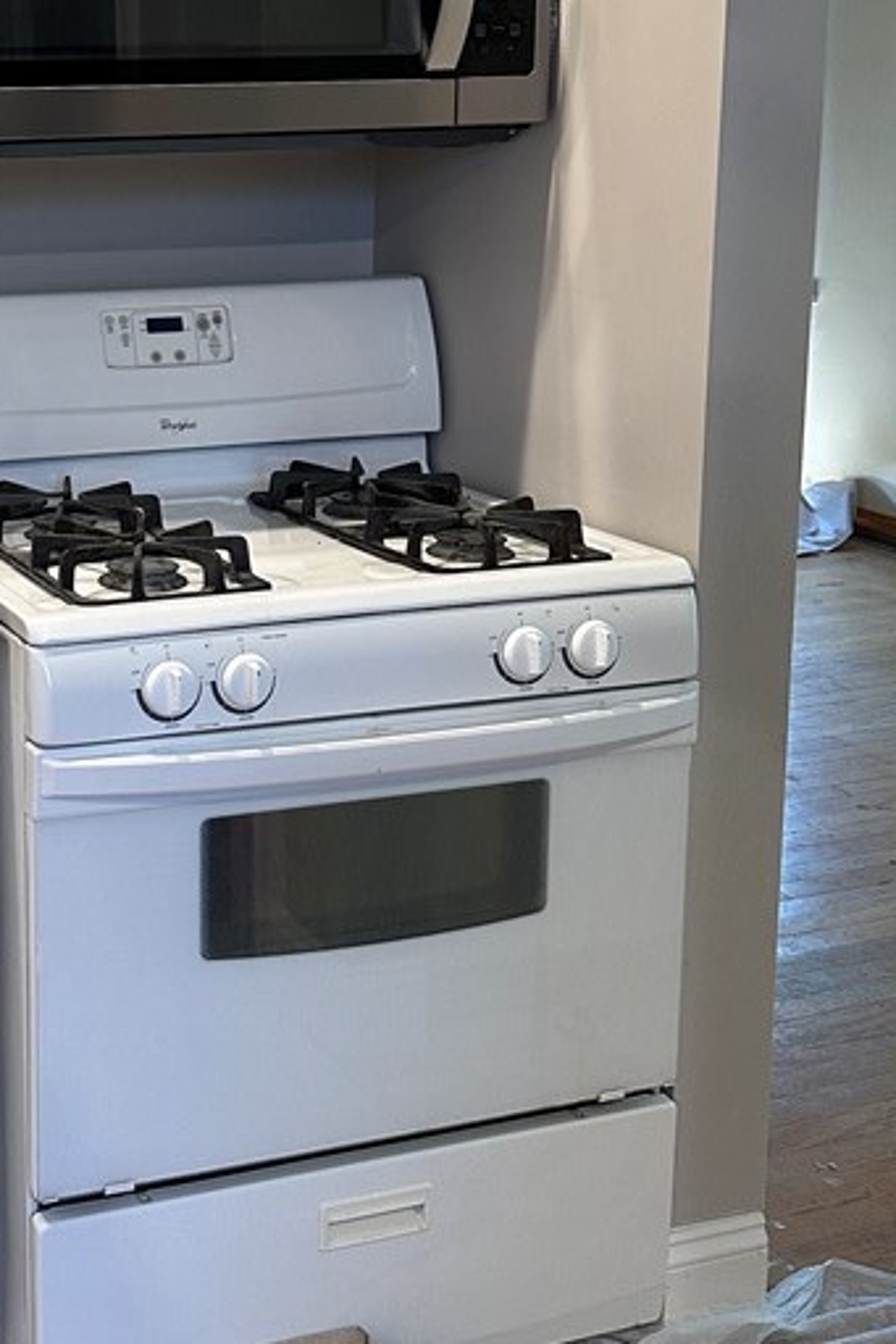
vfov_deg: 38.8
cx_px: -39
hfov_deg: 25.4
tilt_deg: -7.0
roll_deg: -0.5
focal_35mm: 50
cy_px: 376
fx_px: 1865
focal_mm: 6.86
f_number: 1.78
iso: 200
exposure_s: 1/120
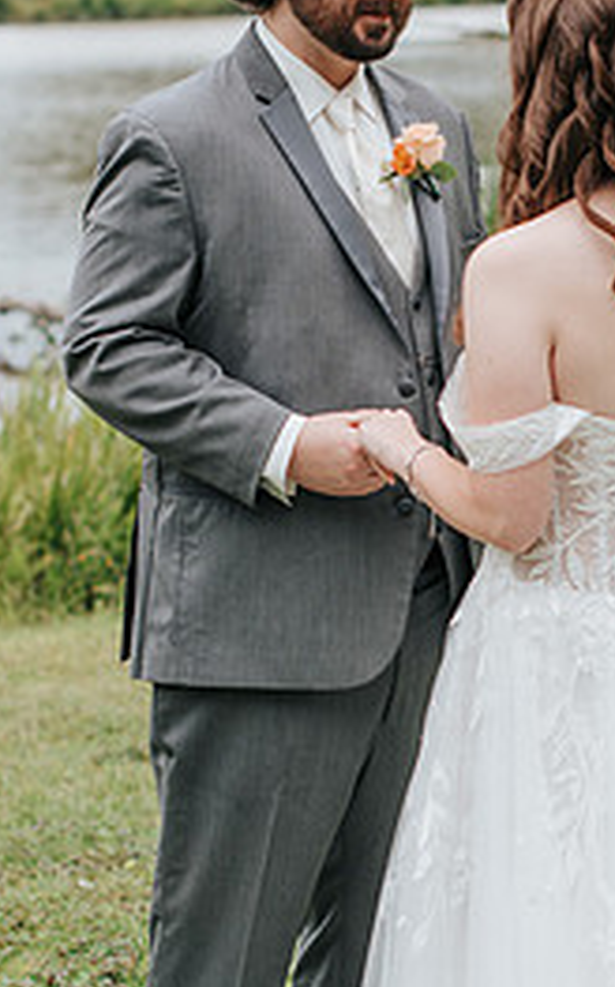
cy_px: 439
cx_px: 390
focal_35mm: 131
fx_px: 3519
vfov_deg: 16.0
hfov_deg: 10.0
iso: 200
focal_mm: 50
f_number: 2.8
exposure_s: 1/1250
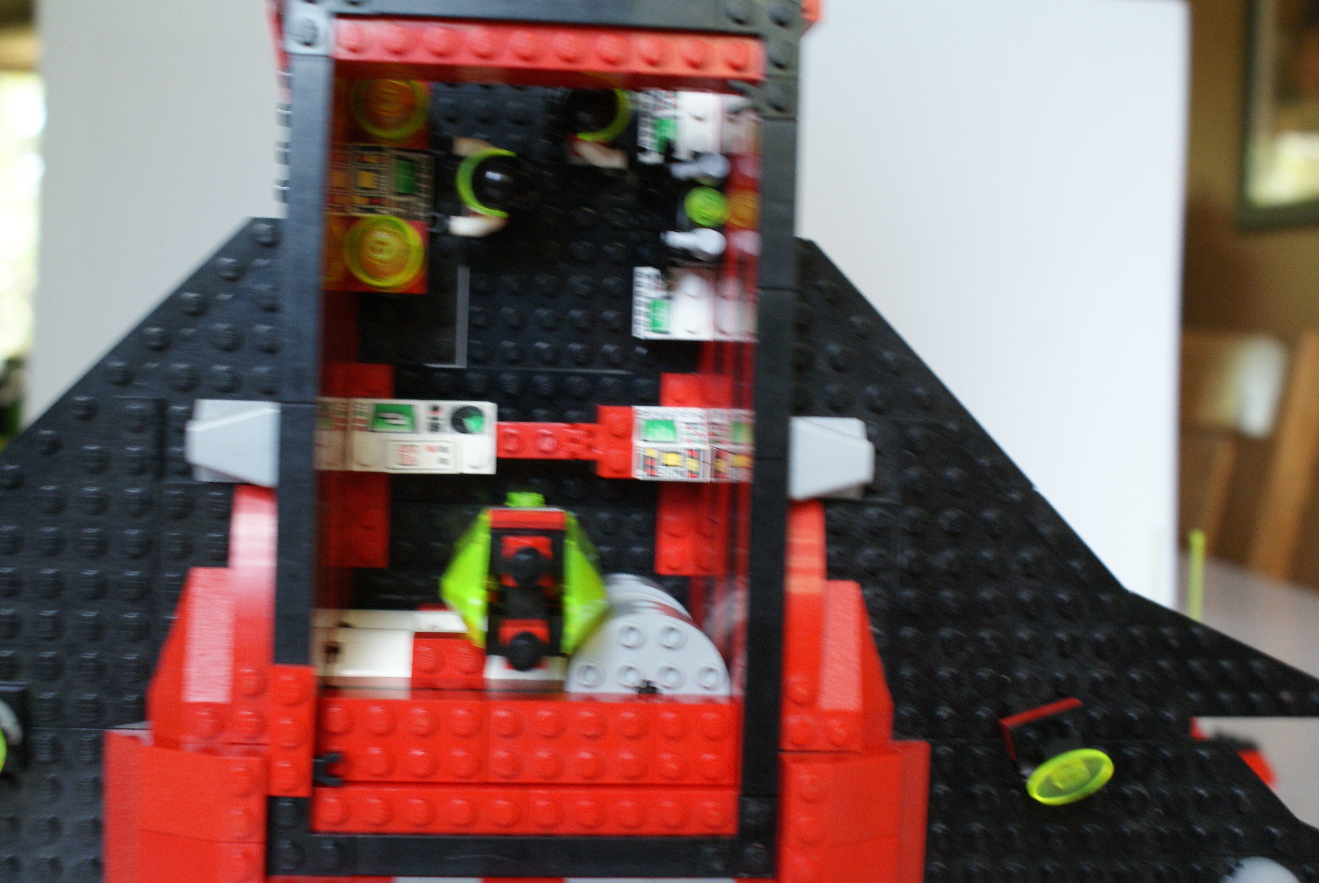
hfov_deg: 46.3
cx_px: 660
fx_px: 1541
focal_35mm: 42
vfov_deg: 32.0
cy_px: 442
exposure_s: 1/15
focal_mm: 28
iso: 400
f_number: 4.5
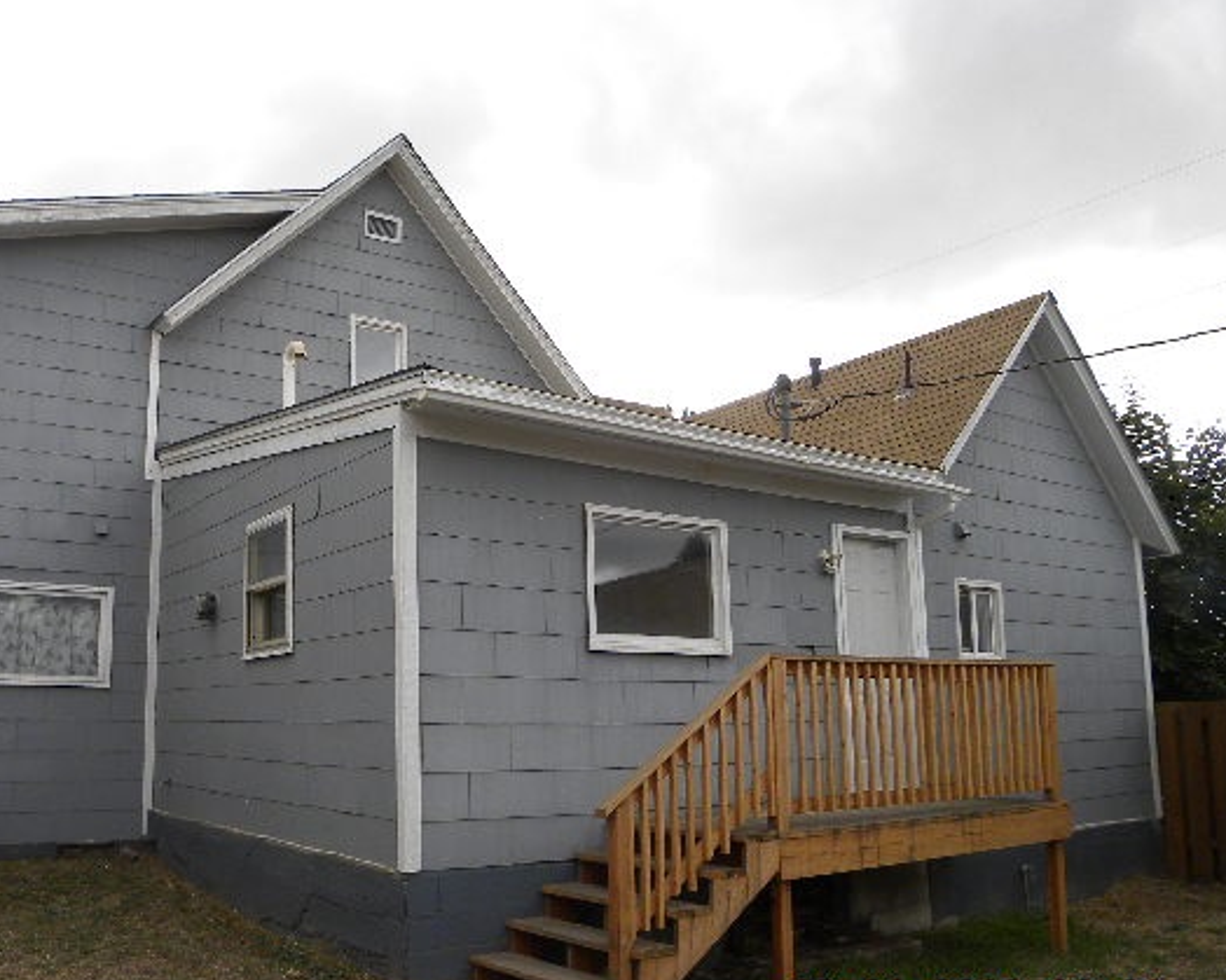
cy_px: 557
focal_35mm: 31
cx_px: 505
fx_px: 1125
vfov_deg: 47.0
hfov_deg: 56.8
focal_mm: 4.6
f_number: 4.5
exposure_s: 1/263
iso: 64
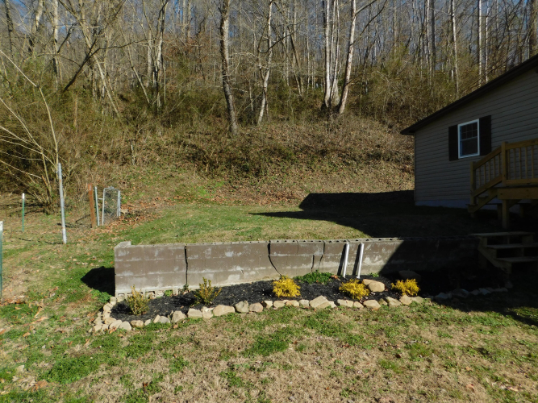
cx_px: 269
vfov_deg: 58.9
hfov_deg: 73.9
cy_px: 202
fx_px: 357
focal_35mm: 23
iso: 125
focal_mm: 4
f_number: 3
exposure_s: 1/1250
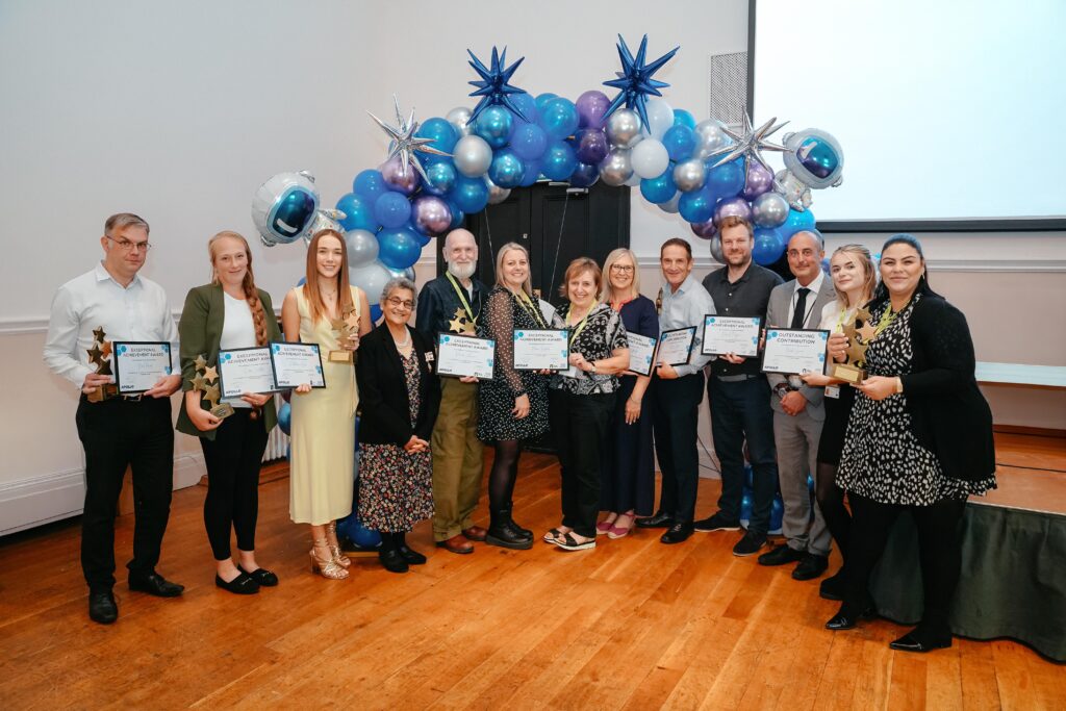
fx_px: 711
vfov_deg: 53.1
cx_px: 533
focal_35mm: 24
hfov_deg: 73.7
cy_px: 356
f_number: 4
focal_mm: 24
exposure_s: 1/160
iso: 2500
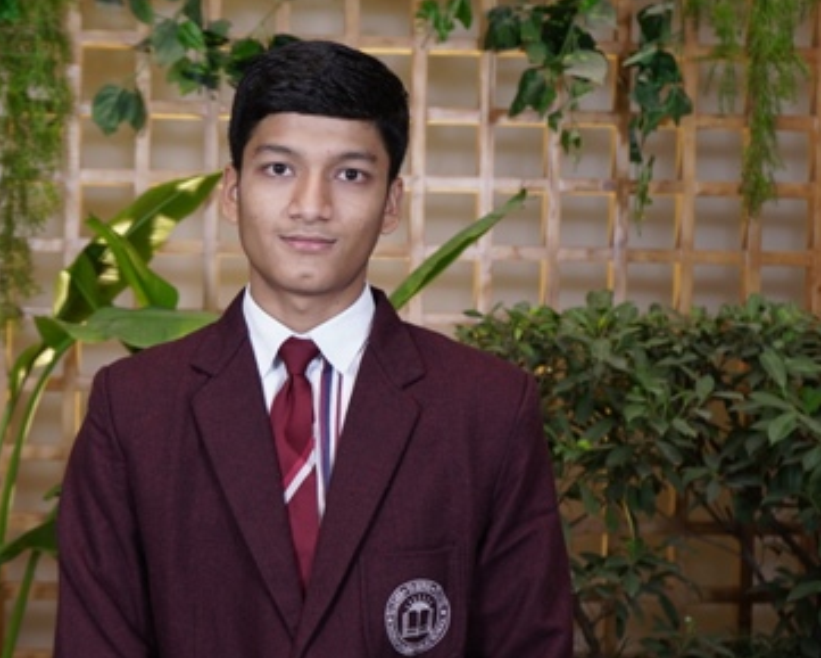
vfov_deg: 23.9
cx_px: 325
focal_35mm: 64
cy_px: 322
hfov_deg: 29.5
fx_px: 1556
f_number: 4
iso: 320
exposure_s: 1/80
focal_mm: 37
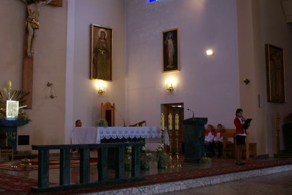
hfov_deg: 41.1
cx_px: 134
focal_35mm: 48
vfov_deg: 28.0
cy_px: 80
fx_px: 389
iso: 250
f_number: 4.5
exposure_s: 1/40
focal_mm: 24
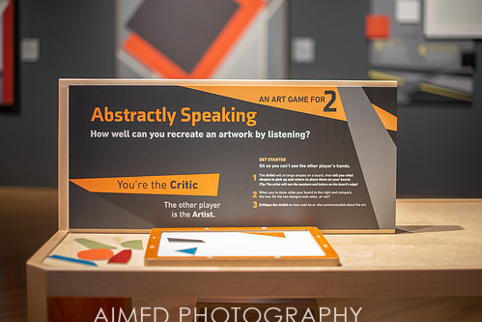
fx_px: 790
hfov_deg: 33.9
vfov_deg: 23.0
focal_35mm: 59
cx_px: 229
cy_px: 147
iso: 500
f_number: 1.4
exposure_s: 1/125
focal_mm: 50
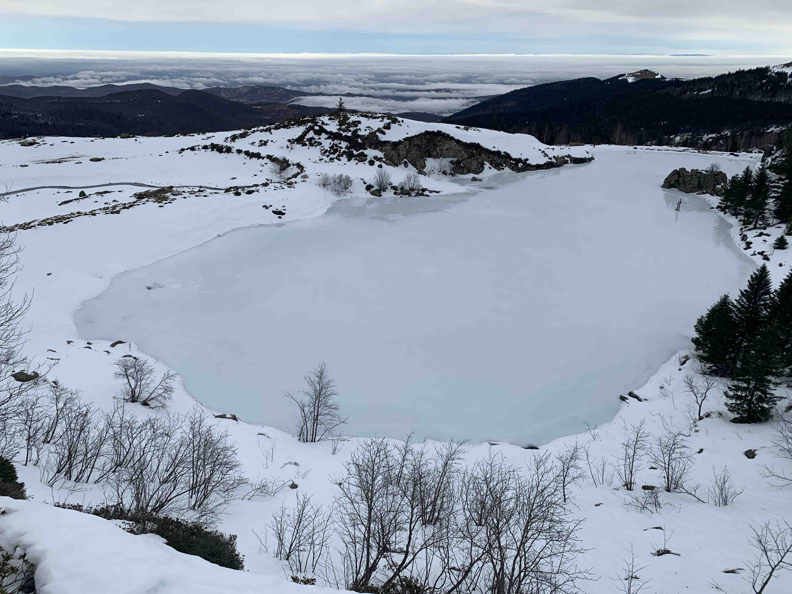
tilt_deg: -23.5
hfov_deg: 67.3
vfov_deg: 53.1
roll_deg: -1.4
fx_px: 595
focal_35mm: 26
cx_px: 396
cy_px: 297
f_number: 1.8
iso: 25
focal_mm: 4.25
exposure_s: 1/2257
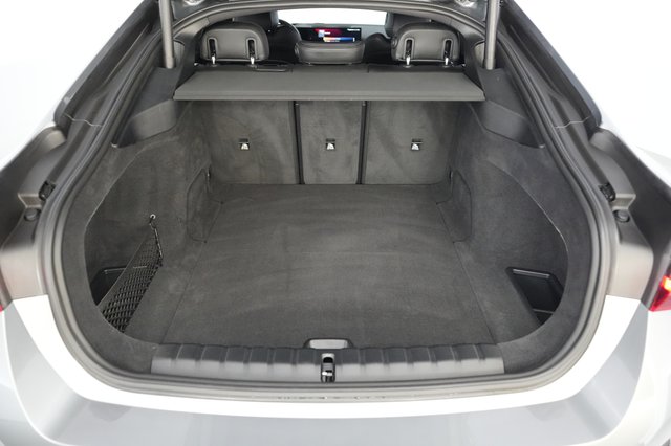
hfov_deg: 71.5
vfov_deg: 51.2
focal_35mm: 25
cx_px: 336
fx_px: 466
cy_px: 223
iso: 10000
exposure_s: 1/160
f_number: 2.8
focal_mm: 25
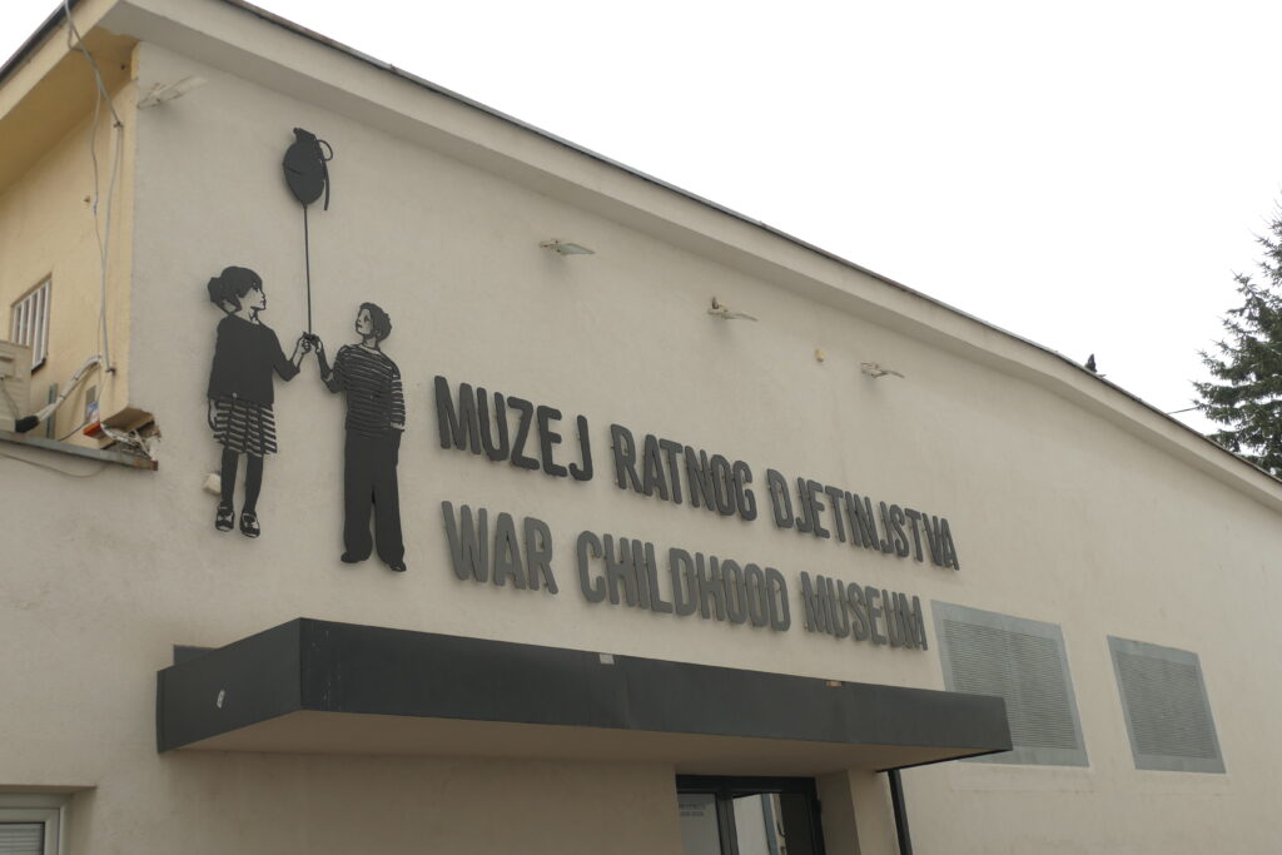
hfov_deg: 49.5
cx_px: 641
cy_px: 428
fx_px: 1389
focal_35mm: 39
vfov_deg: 34.2
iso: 125
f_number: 3.1
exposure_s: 1/500
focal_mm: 14.24
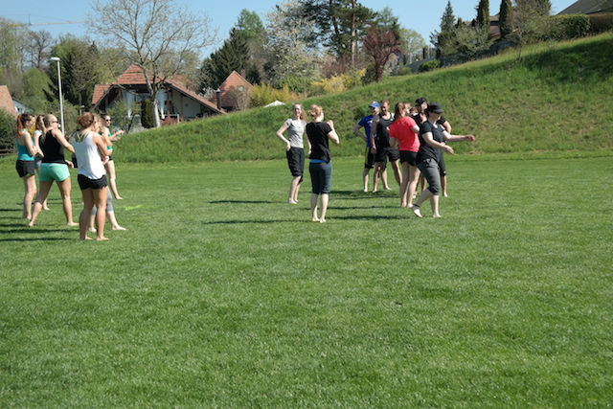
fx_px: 903
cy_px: 204
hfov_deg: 37.5
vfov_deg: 25.5
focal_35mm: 53
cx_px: 306
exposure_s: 1/250
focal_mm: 35
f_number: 6.3
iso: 100
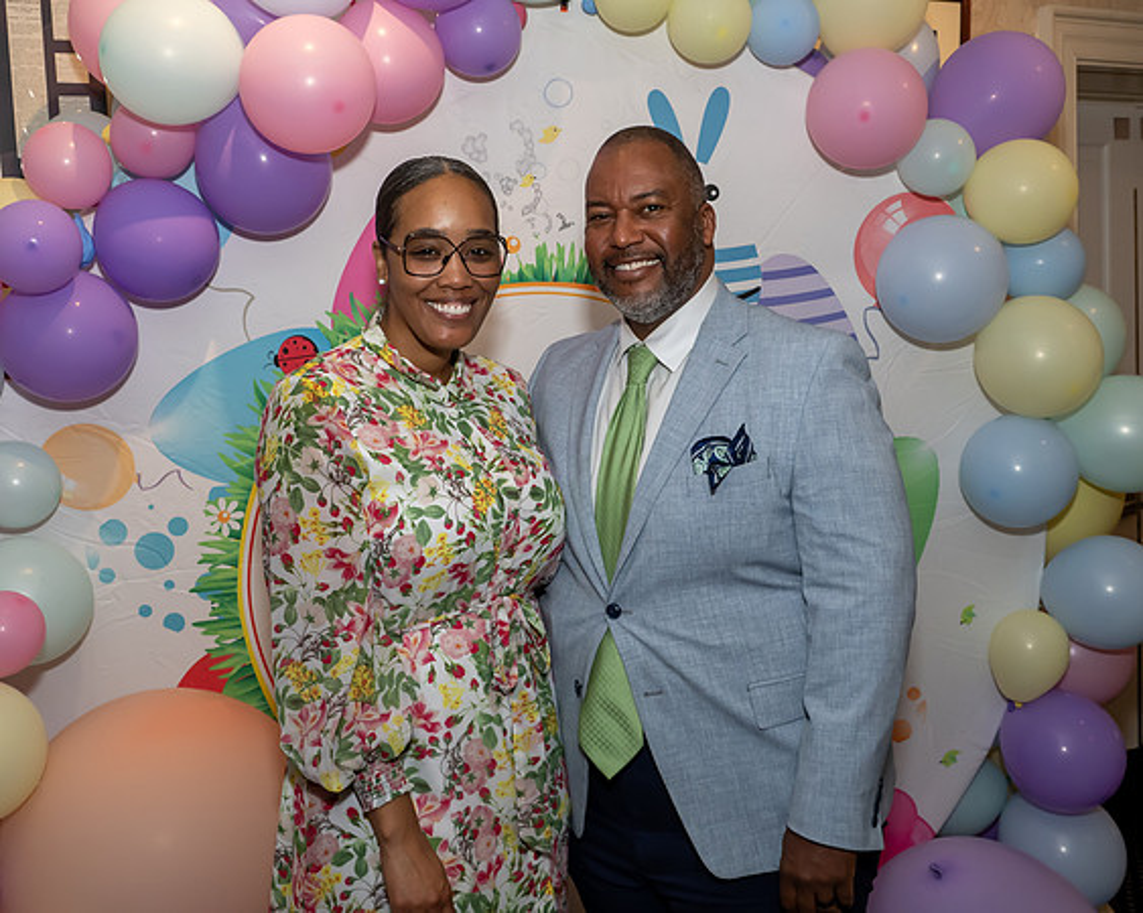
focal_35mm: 41
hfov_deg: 44.7
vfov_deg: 36.4
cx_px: 572
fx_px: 1390
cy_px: 408
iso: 640
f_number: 7.1
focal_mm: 22
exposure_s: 1/250
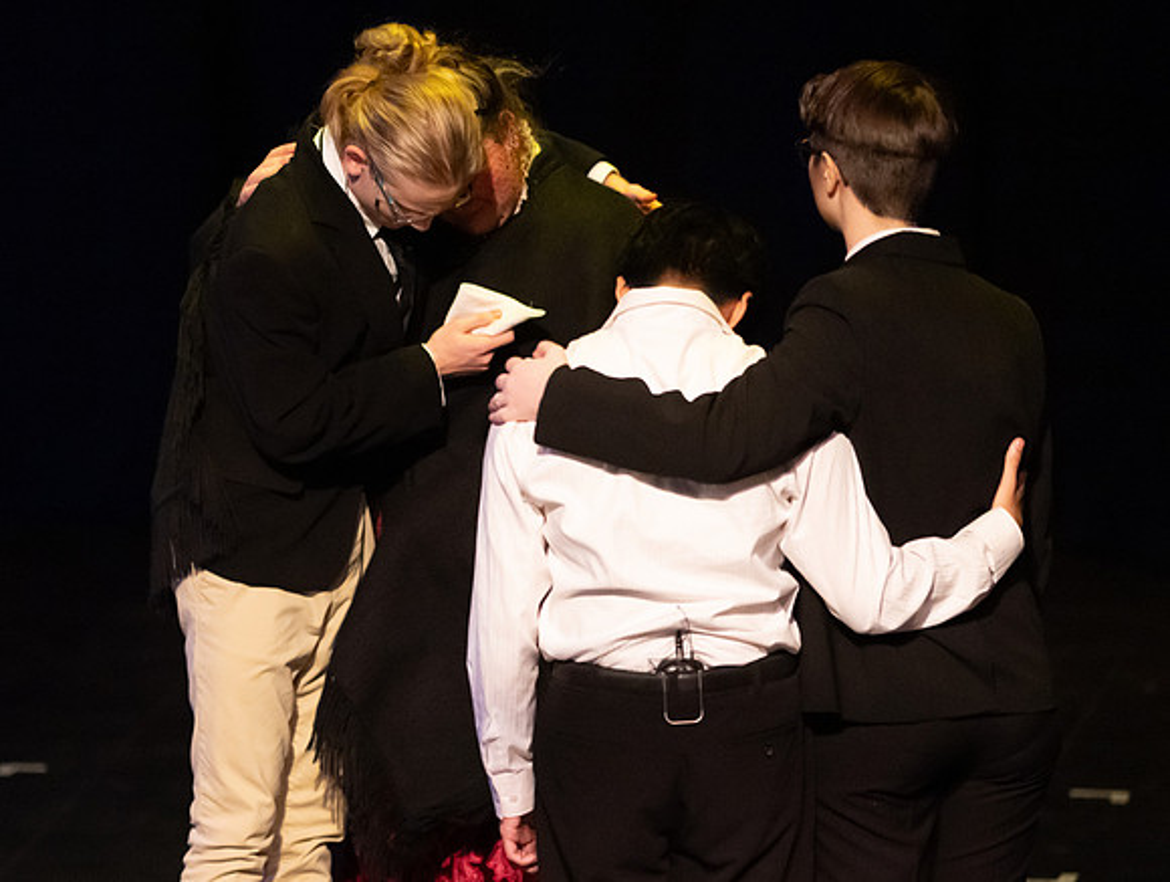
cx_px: 358
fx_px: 15073
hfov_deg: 4.4
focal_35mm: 445
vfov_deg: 3.3
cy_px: 488
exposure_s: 1/200
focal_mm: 300
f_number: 2.8
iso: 10000
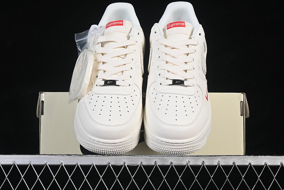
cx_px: 142
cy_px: 95
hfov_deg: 27.0
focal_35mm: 75
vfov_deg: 18.2
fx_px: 592
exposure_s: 1/80
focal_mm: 50
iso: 160
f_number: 8
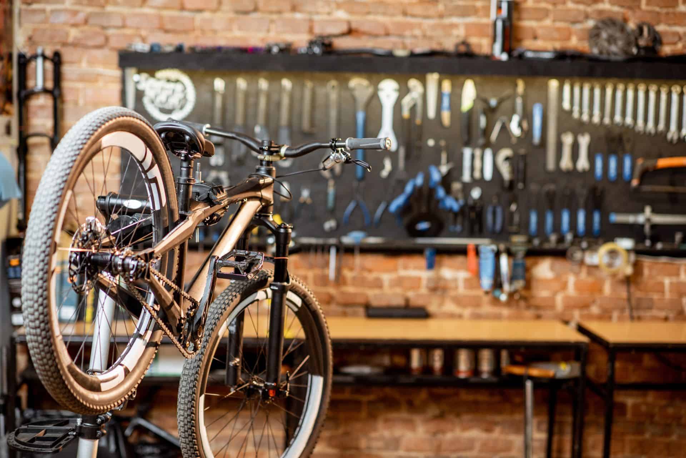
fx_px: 1620
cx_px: 343
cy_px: 229
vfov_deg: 16.1
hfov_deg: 23.9
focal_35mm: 85
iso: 320
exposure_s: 1/200
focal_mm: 85
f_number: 2.2
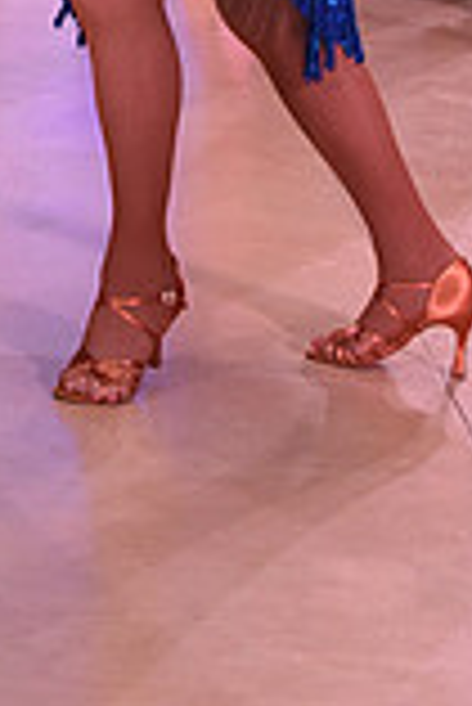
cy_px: -468
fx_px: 3336
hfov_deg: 7.9
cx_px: -232
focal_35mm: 170
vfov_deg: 11.4
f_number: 7.1
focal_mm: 46
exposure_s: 1/320
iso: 2500
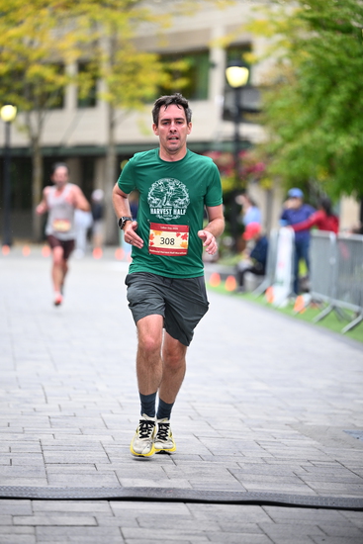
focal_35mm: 160
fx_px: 2418
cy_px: 272
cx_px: 182
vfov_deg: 12.8
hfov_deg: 8.6
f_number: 2.8
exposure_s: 1/1600
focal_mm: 160
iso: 1250
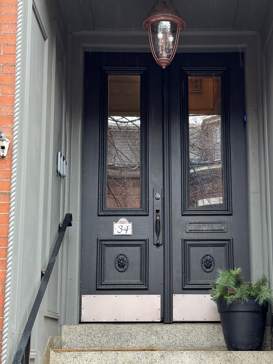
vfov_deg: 31.2
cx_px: 171
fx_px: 652
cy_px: 200
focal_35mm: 62
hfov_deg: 23.6
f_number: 1.78
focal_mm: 6.86
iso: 100
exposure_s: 1/98
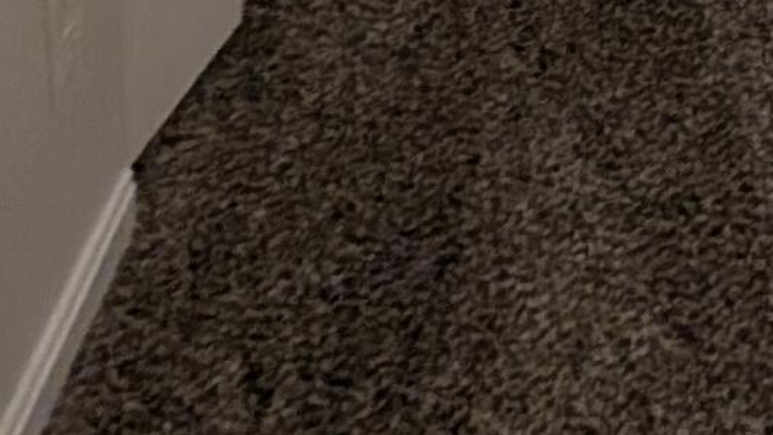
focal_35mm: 74
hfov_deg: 20.6
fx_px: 1517
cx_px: 1368
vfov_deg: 10.1
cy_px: -988
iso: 192
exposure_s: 1/60
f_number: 1.7
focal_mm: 2.02
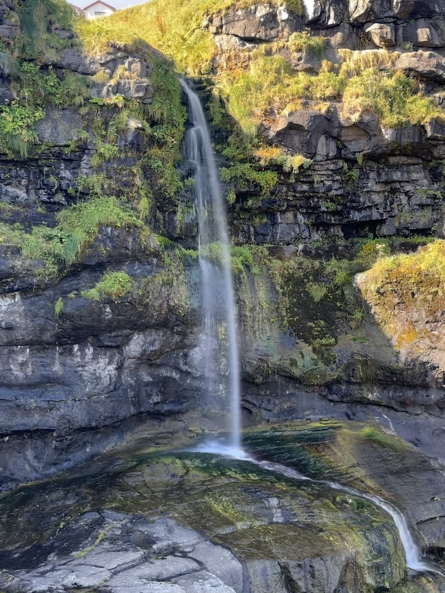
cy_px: 296
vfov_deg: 39.7
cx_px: 222
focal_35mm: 48
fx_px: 823
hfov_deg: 30.3
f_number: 1.78
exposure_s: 1/254
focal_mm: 6.86
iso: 64
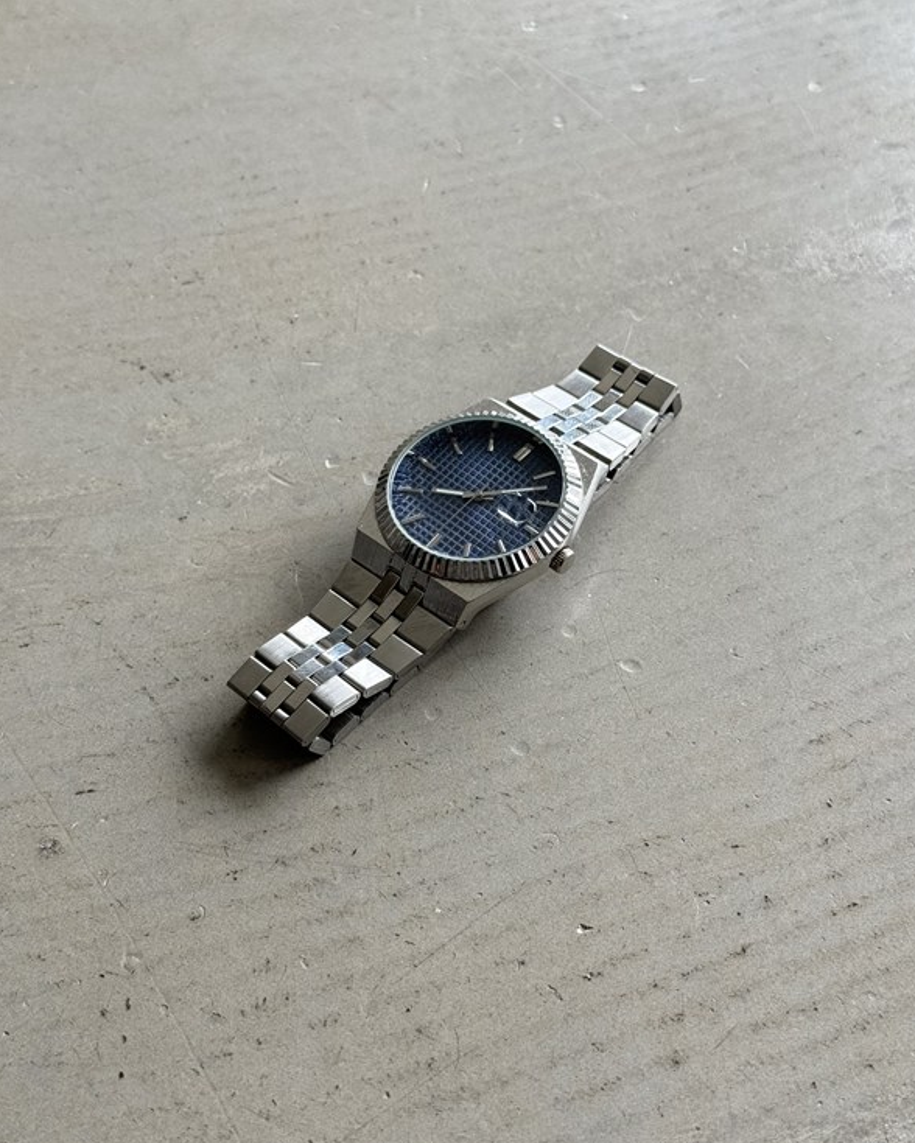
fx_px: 1726
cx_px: 458
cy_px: 544
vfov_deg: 36.6
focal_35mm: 51
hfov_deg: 29.7
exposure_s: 1/368
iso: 100
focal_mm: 6.76
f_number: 1.78
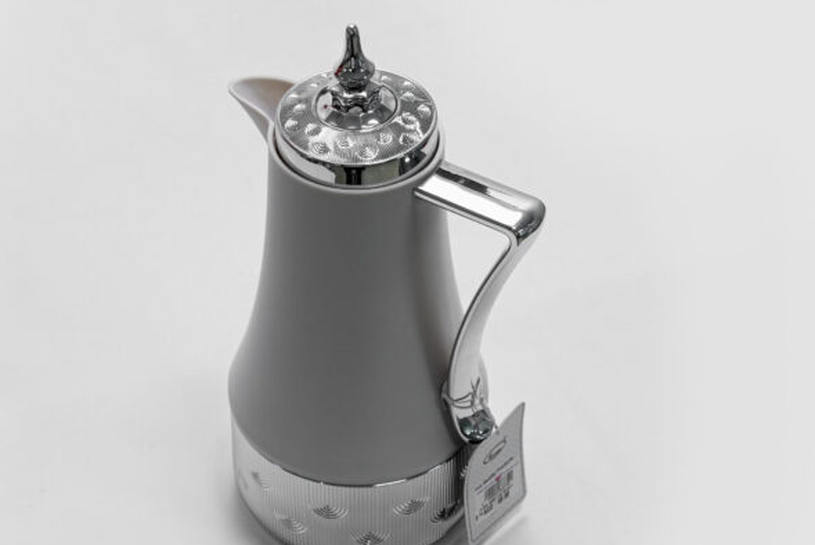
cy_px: 289
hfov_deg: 26.6
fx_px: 1722
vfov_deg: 18.0
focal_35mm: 76
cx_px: 368
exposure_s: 1/100
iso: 3200
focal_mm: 64
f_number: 13
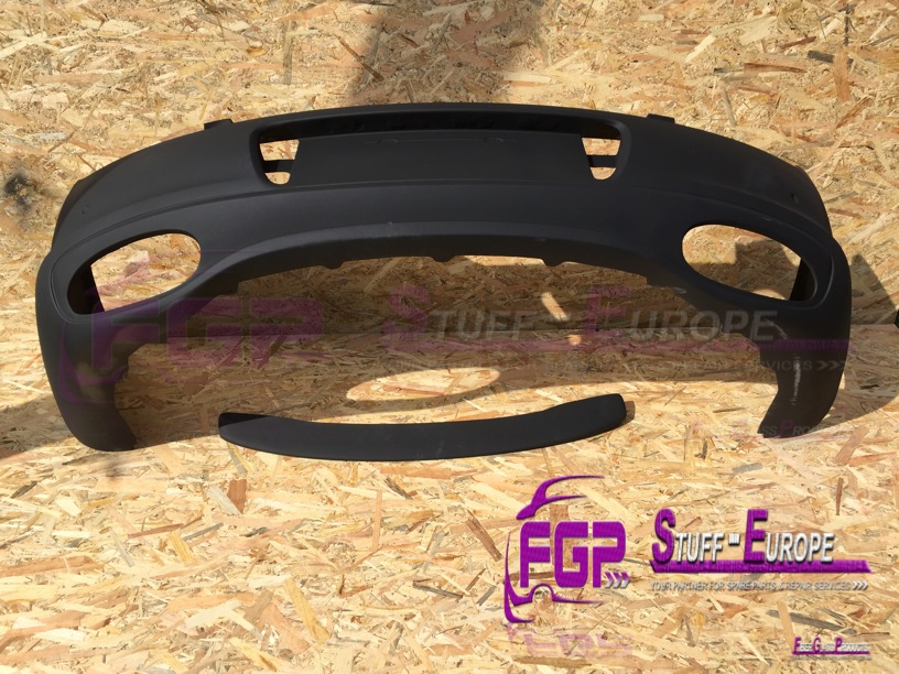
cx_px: 450
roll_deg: +1.4
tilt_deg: -39.1
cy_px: 337
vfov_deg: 48.2
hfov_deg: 61.7
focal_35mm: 29
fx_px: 753
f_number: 2.2
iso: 32
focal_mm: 4.15
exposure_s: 1/1582
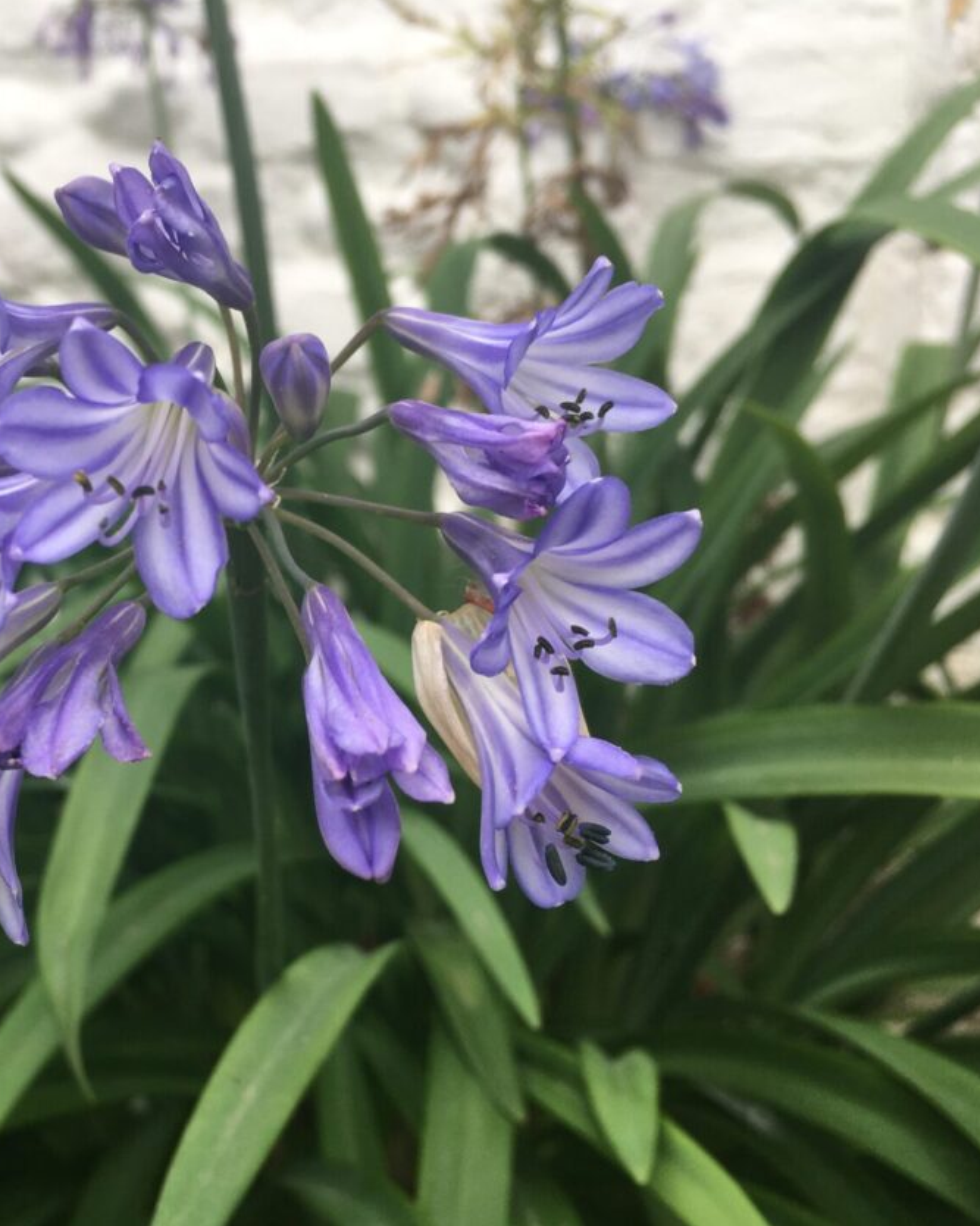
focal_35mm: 38
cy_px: 612
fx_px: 1378
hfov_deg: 37.7
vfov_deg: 47.9
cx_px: 188
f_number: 2.2
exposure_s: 1/197
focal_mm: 4.15
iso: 25
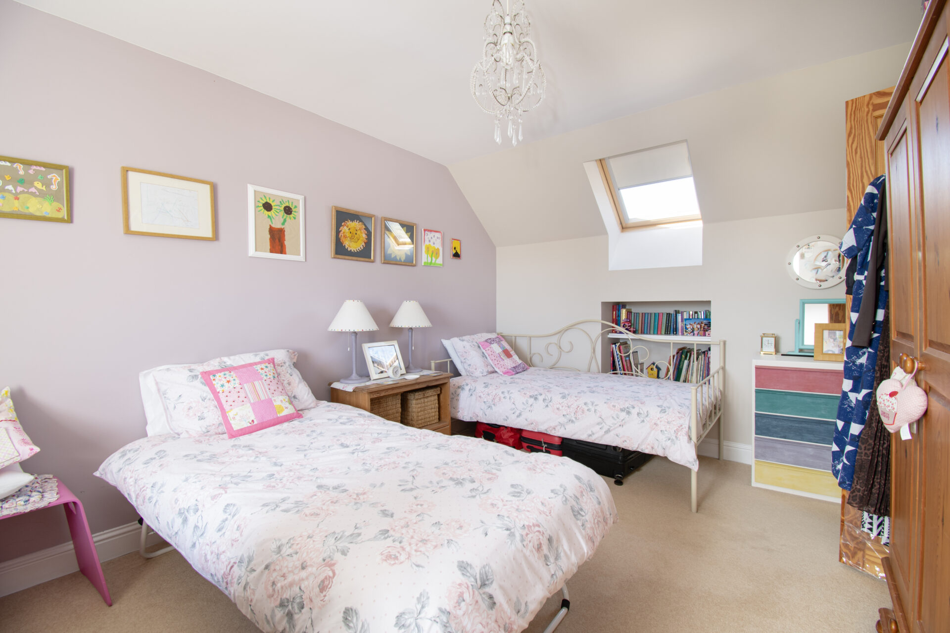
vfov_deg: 77.3
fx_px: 396
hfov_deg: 100.4
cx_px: 475
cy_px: 316
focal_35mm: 15
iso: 125
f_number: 9
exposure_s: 1/4
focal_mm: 10
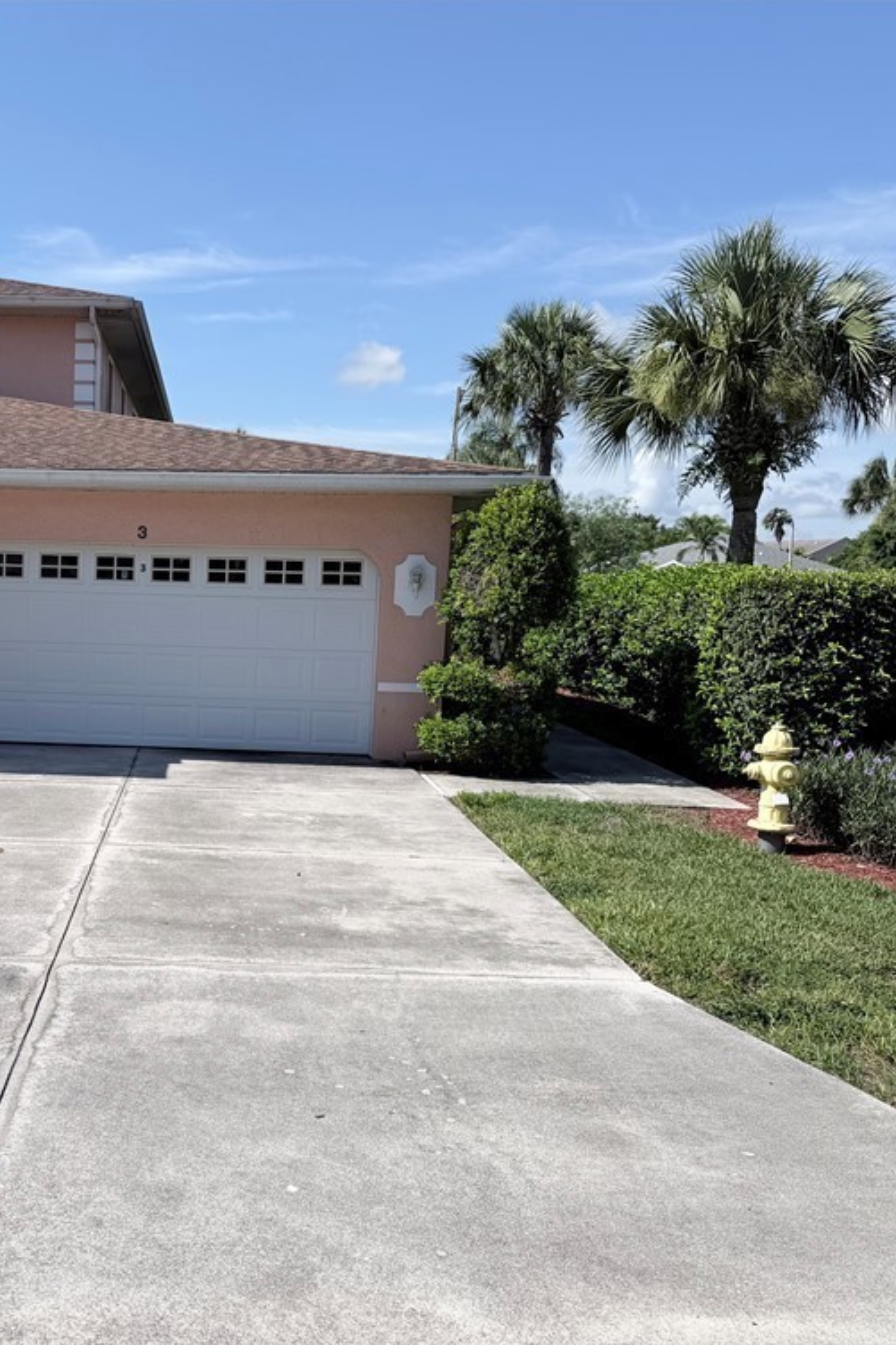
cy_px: 683
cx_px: 120
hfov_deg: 36.8
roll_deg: -0.9
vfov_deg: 55.8
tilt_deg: -4.5
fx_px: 1270
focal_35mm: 34
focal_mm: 6.76
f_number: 1.78
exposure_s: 1/6173
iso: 80
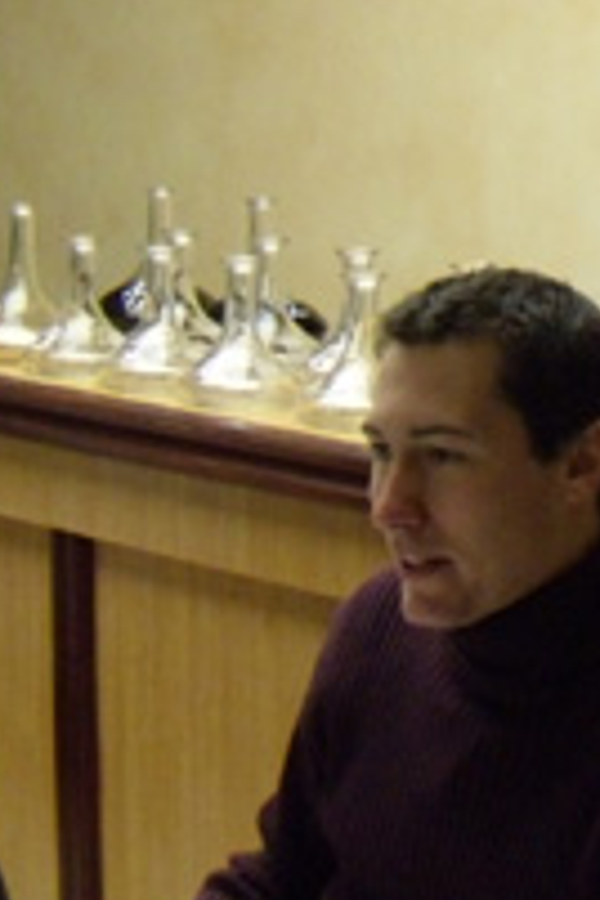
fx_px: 2800
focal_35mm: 112
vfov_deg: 18.1
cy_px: 219
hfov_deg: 11.5
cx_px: 990
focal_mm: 6.4
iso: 400
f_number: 3.6
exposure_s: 1/60
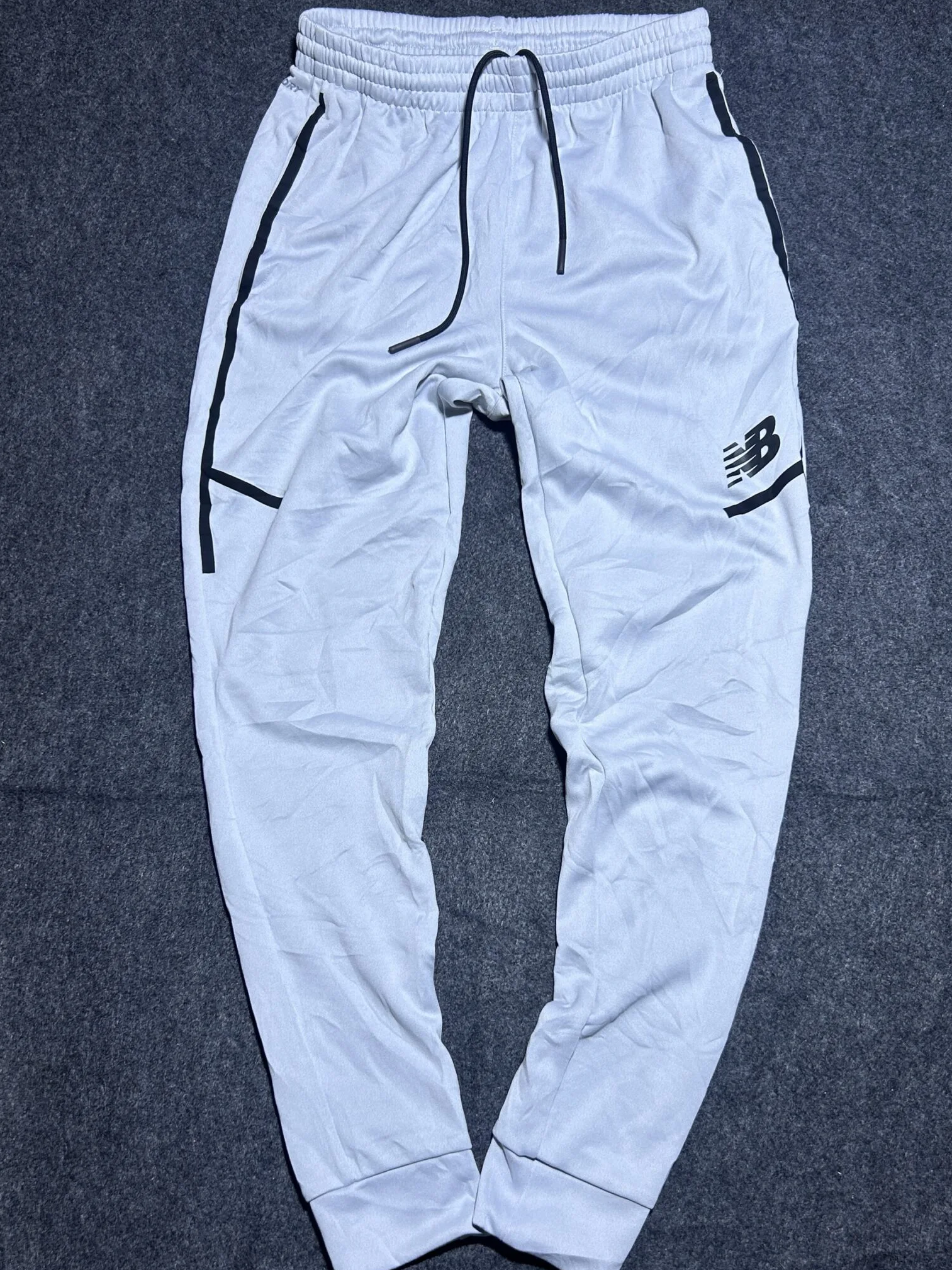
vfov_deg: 55.2
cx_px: 501
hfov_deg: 42.9
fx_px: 1210
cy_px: 710
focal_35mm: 33
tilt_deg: -53.8
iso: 40
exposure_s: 1/100
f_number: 1.5
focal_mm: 5.7
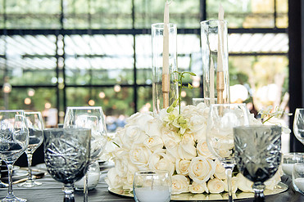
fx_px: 490
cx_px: 185
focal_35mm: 58
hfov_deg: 34.4
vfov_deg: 23.3
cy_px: 125
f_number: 2.8
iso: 1250
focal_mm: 36
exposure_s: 1/125
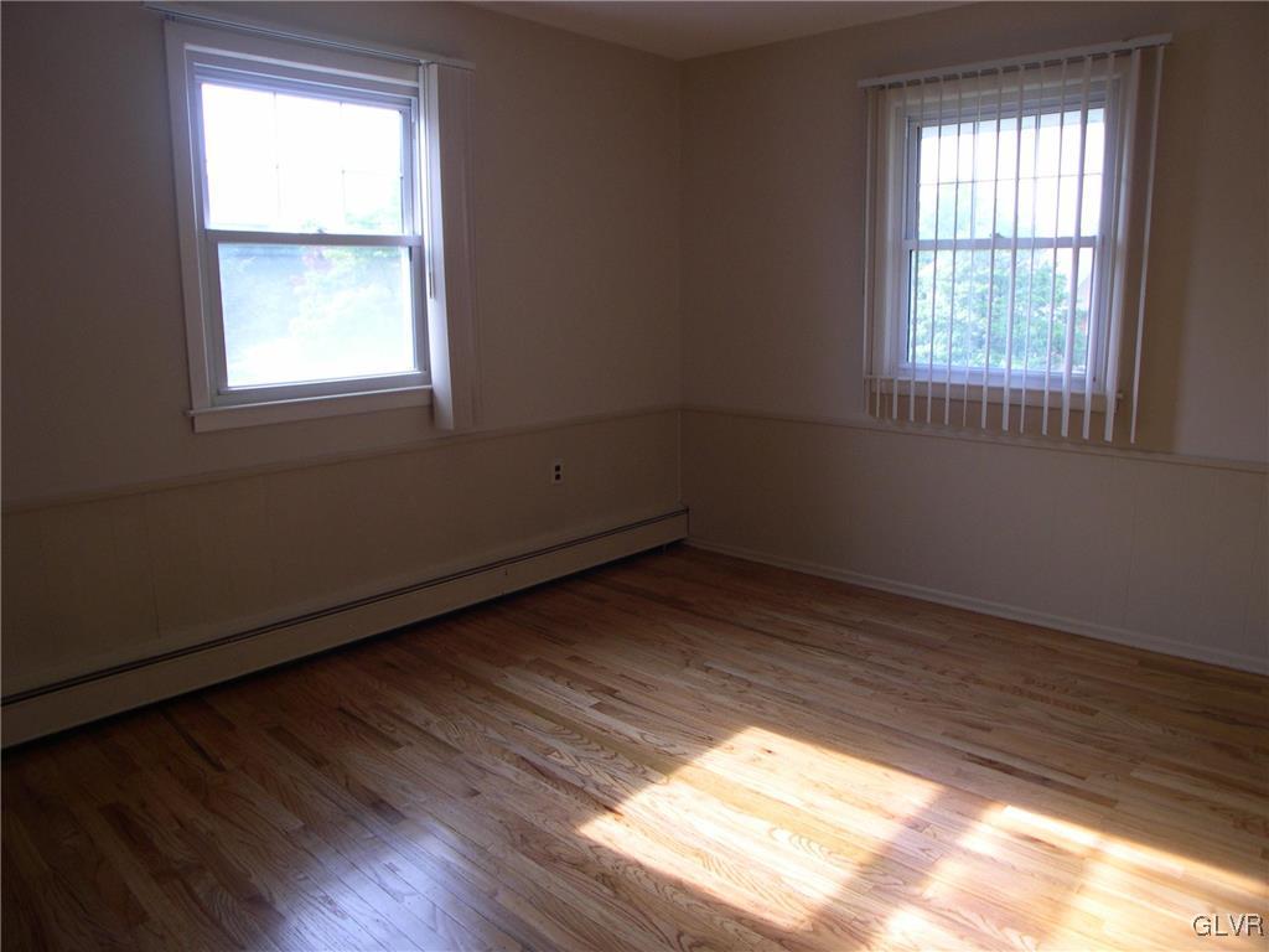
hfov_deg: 49.0
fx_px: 1393
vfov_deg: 37.7
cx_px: 634
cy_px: 476
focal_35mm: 38
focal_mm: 8
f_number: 2.8
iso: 100
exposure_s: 1/77.6
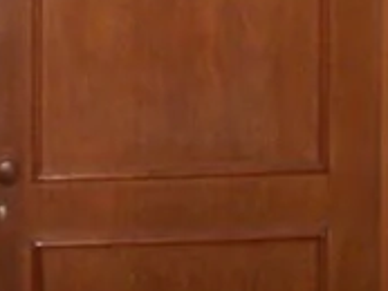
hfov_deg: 13.3
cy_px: -293
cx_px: 137
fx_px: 1660
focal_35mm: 148
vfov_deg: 9.4
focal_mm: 5.7
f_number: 2.9
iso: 250
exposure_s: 1/60
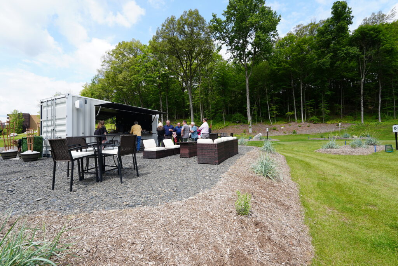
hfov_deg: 104.2
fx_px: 155
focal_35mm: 14
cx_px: 199
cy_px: 133
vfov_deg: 81.3
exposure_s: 1/125
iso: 80
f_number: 8
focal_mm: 14
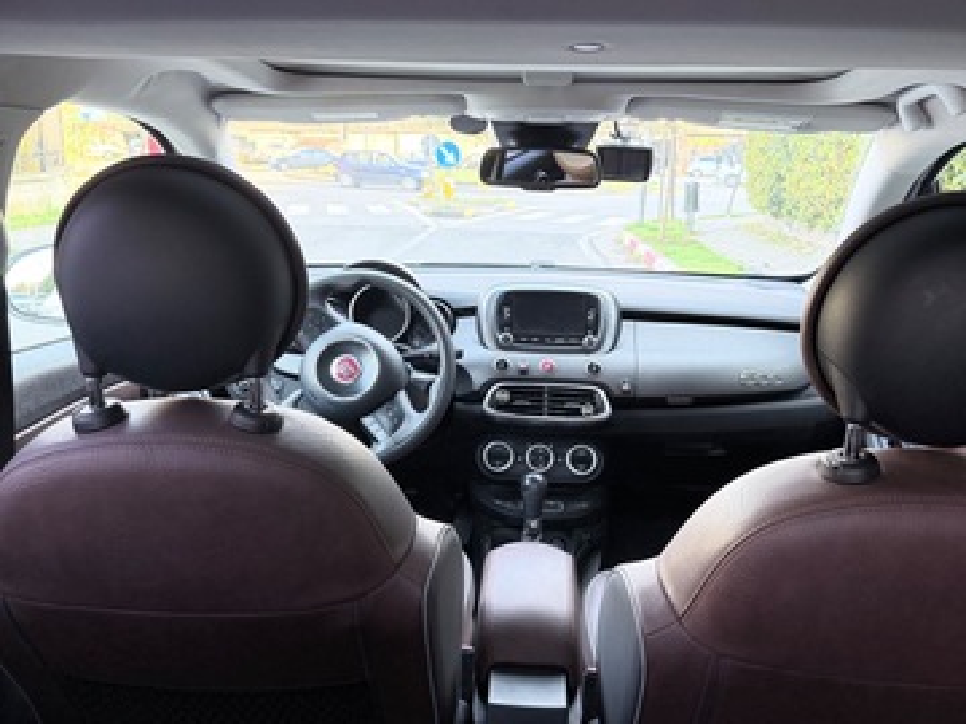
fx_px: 670
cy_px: 362
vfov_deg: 56.8
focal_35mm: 24
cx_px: 483
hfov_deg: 71.6
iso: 200
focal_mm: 6.76
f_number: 1.78
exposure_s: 1/67
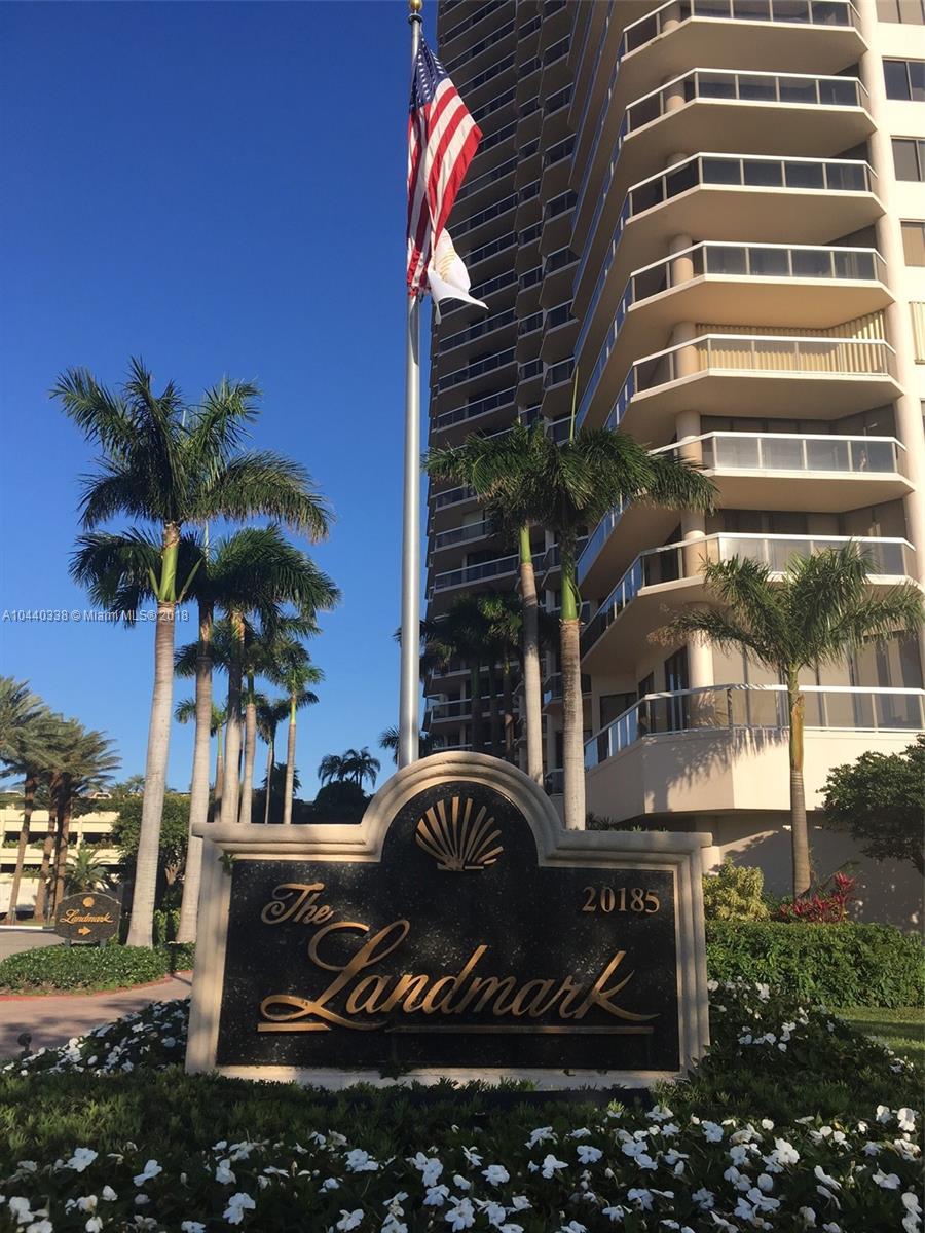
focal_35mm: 29
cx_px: 462
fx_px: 1033
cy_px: 616
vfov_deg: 61.7
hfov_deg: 48.2
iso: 25
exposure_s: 1/1374
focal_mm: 4.15
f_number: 2.2
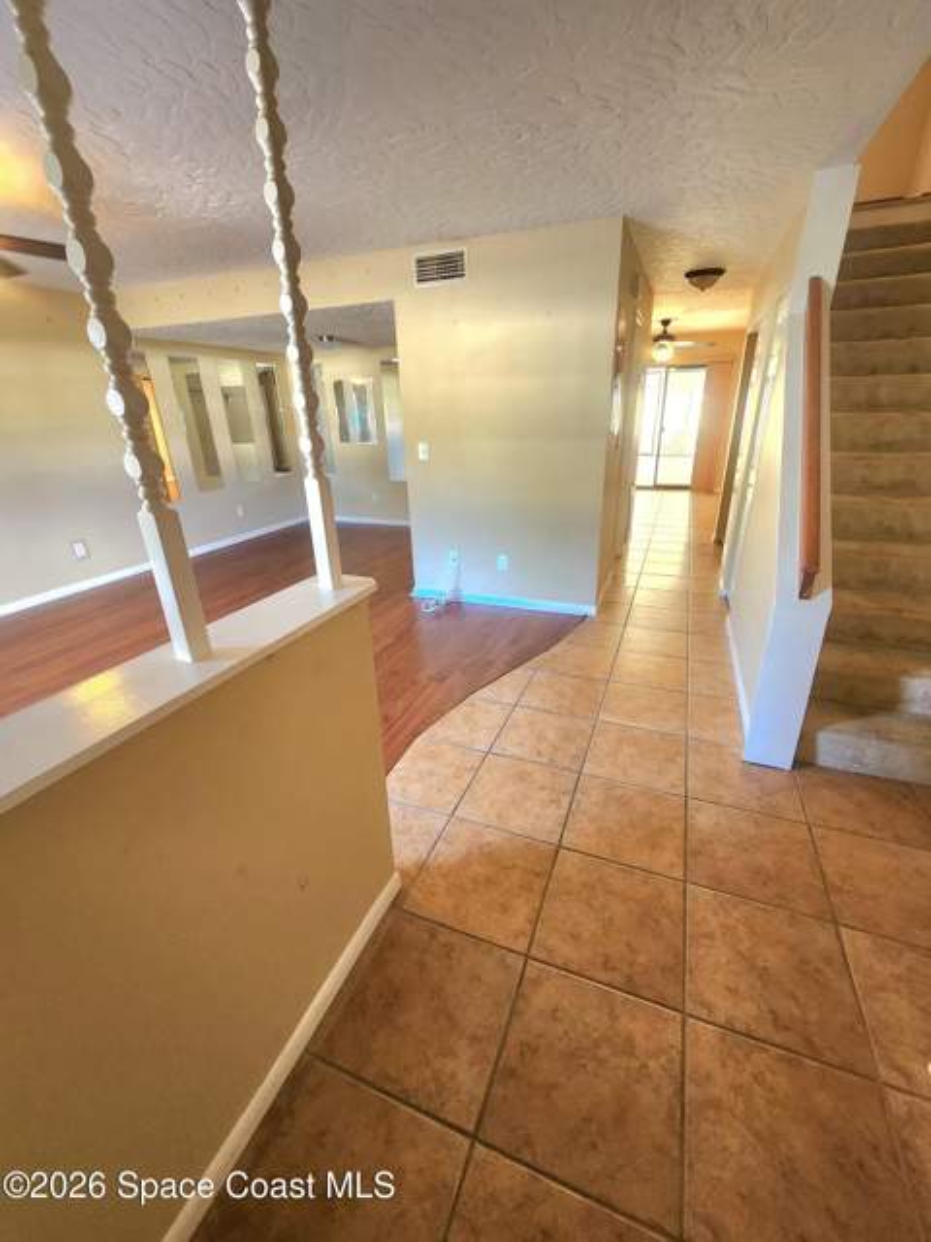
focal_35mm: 13
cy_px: 621
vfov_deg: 106.2
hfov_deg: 89.9
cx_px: 466
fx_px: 466
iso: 320
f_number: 2.2
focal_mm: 2.2
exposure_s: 1/60.2
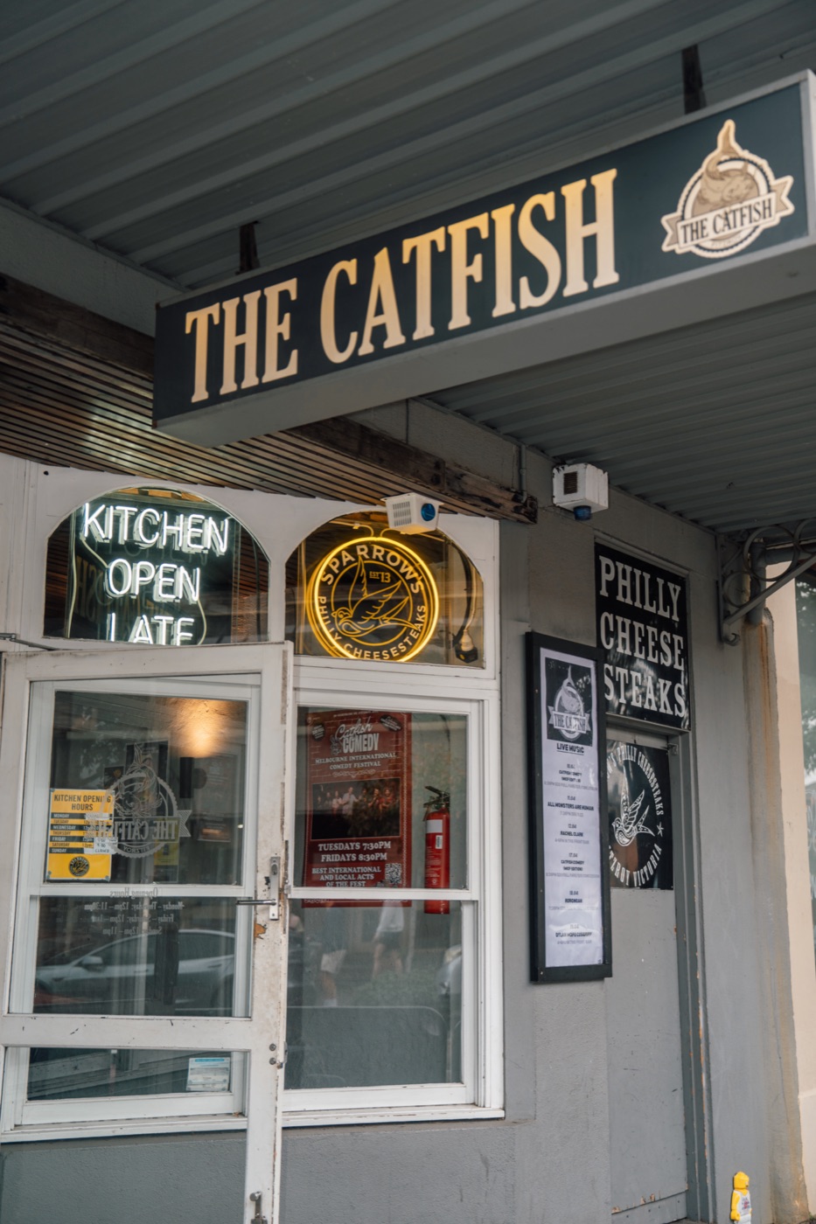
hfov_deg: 29.9
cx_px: 408
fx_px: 1530
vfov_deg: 43.6
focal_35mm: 45
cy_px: 612
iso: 125
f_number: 2.8
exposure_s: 1/80
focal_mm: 45
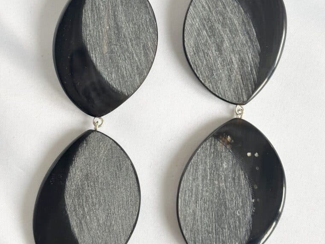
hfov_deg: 27.8
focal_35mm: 70
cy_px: 76
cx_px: 164
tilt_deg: -80.3
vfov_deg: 20.9
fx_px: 657
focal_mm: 5.96
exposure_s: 1/86
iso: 50
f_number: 1.6
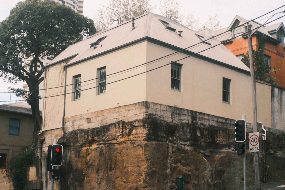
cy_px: 126
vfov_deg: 24.1
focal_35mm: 56
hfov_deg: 35.6
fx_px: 443
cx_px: 160
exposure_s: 1/4000
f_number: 4.5
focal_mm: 28
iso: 2000
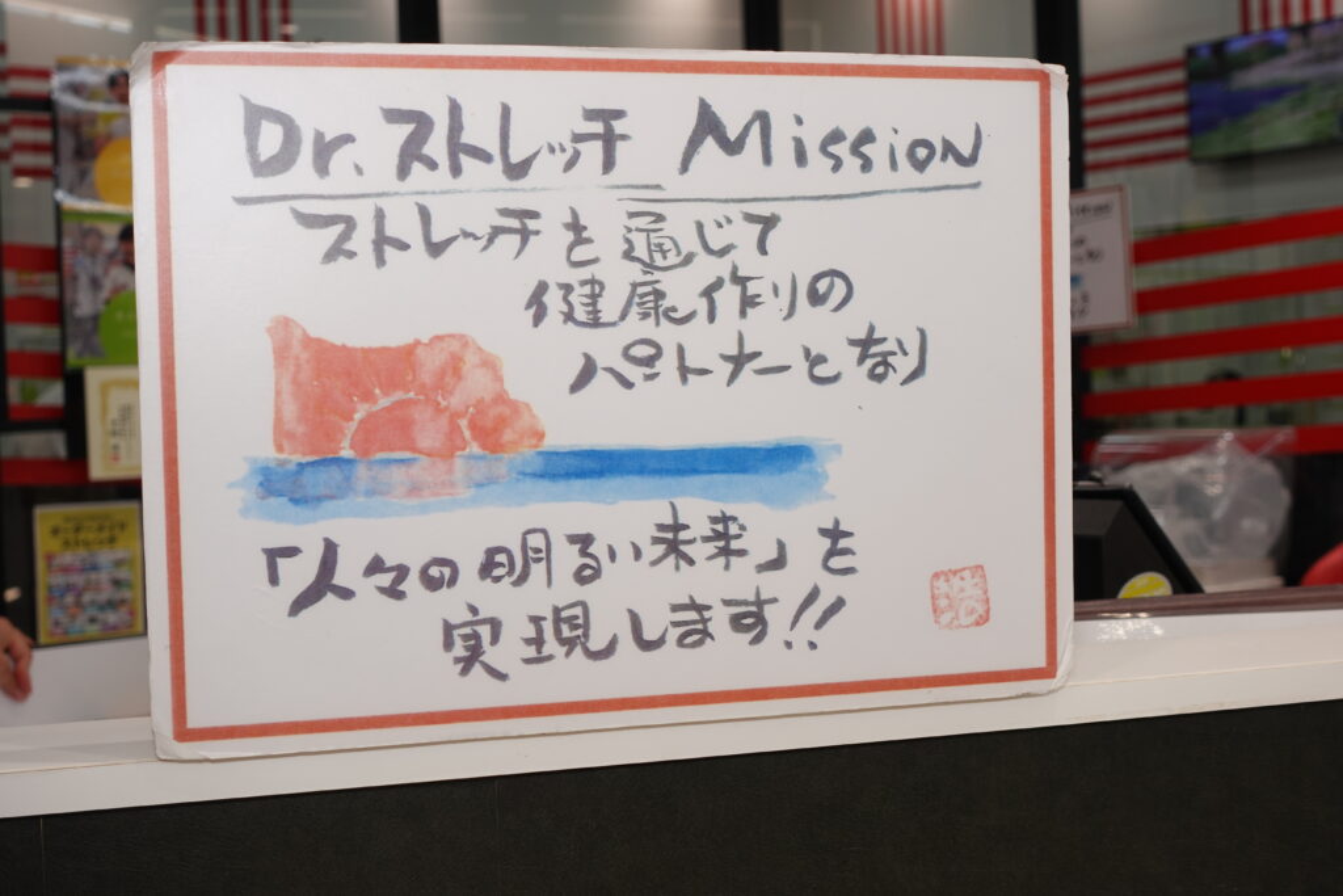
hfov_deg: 37.5
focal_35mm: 53
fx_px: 1977
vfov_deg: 25.5
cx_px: 672
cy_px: 448
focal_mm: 19.76
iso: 125
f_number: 3.5
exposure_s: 1/80
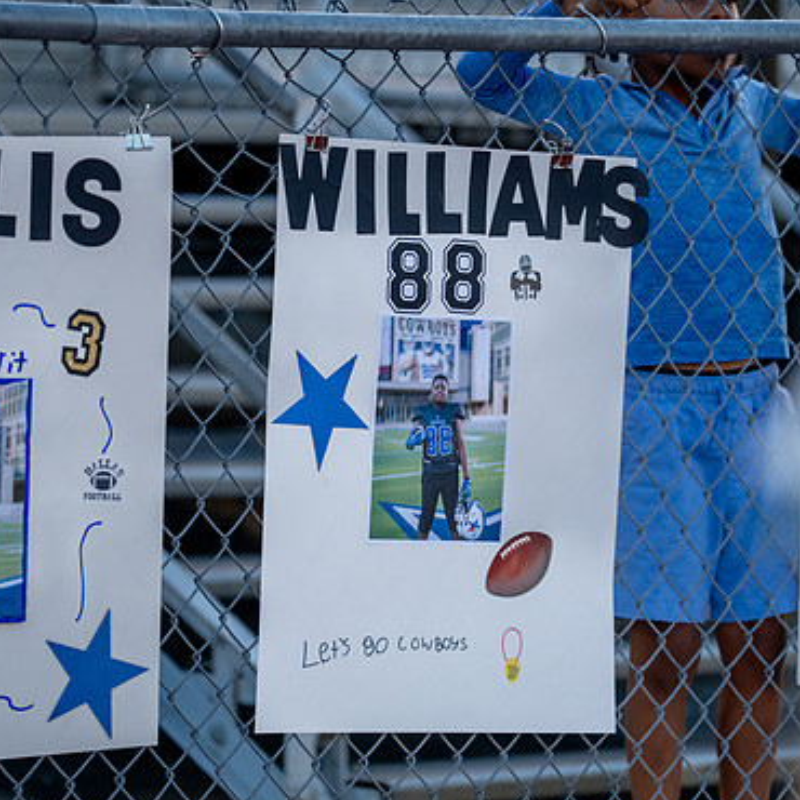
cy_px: 406
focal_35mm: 262
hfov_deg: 6.7
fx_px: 6850
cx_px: 451
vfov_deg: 6.7
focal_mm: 178
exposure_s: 1/1250
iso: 1000
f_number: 2.8
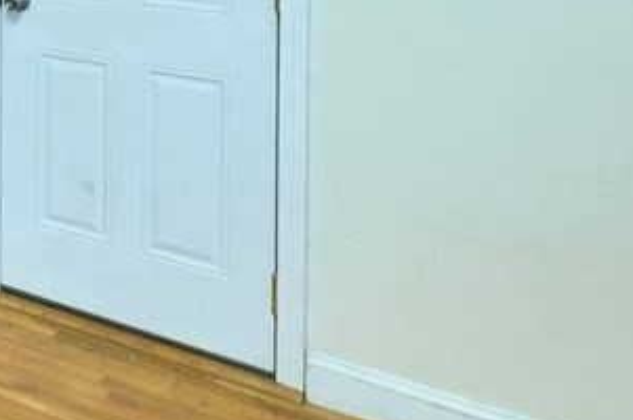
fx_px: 896
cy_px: -164
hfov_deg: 26.5
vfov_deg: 22.8
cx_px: -345
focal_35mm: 51
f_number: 5.6
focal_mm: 10
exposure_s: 1/20
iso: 400
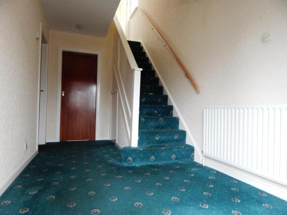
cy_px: 108
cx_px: 144
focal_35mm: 22
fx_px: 182
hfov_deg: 76.4
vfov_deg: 61.1
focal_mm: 4
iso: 400
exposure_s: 1/30
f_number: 3
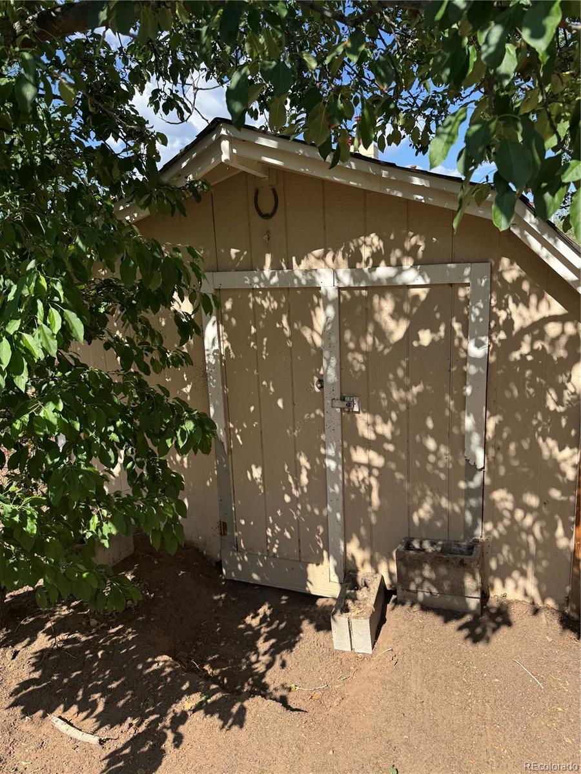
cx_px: 290
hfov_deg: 56.8
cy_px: 387
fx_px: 537
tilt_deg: -9.6
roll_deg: +2.6
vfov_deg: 71.6
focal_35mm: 24
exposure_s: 1/1524
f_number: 1.78
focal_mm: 6.76
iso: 80
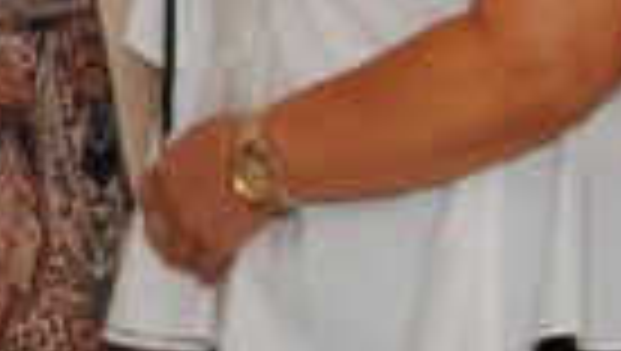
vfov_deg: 5.4
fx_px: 3676
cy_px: -65
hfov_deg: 9.1
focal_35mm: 223
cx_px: -585
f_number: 5.6
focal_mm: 28
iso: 400
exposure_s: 1/60
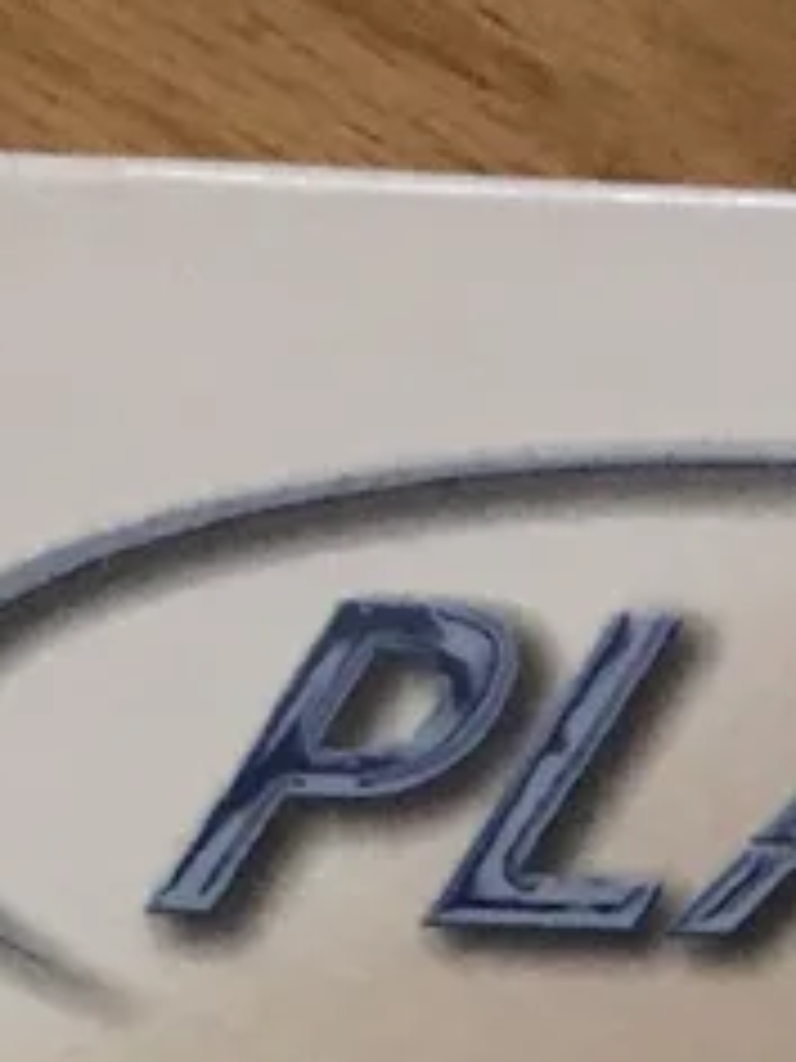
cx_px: 1570
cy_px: 2426
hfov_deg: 8.2
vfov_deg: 10.2
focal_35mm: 172
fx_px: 5274
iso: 200
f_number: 2.2
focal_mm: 4.15
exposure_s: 1/30
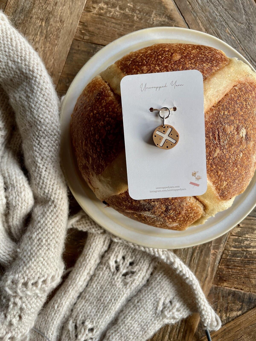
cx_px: 128
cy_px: 170
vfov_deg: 67.3
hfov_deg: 53.1
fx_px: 256
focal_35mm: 26
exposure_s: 1/121
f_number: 1.6
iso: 64
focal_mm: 4.2
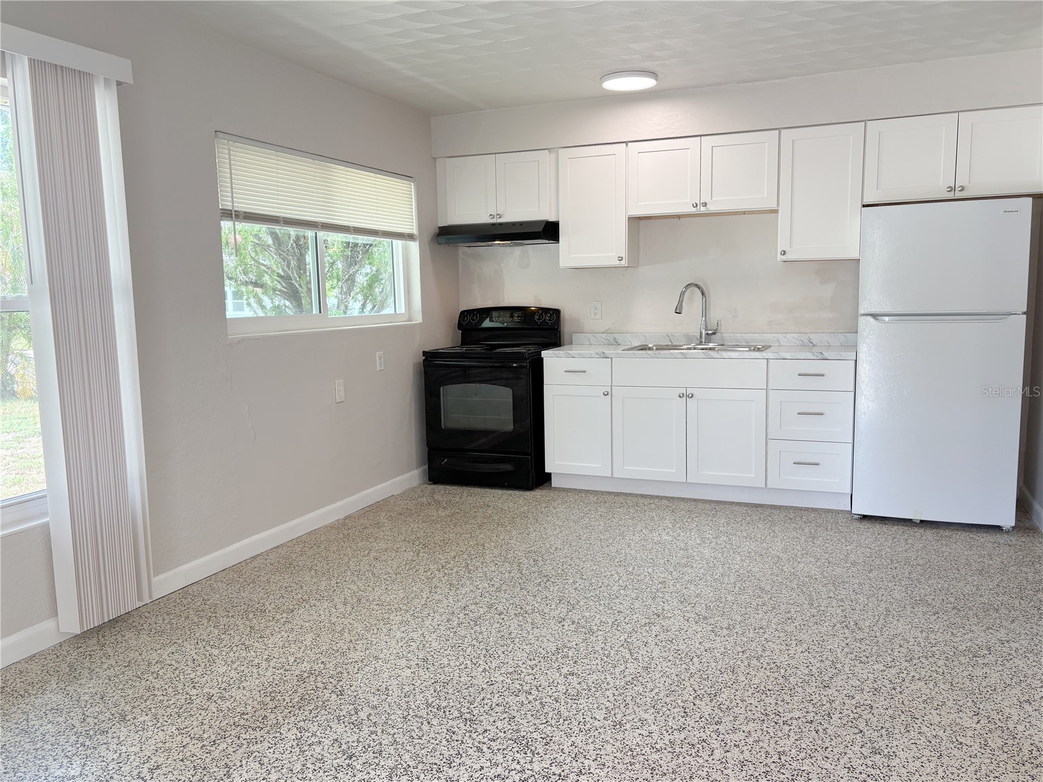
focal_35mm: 26
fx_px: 783
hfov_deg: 67.3
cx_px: 522
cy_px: 391
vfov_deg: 53.1
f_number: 1.6
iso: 50
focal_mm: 5.96
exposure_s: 1/120
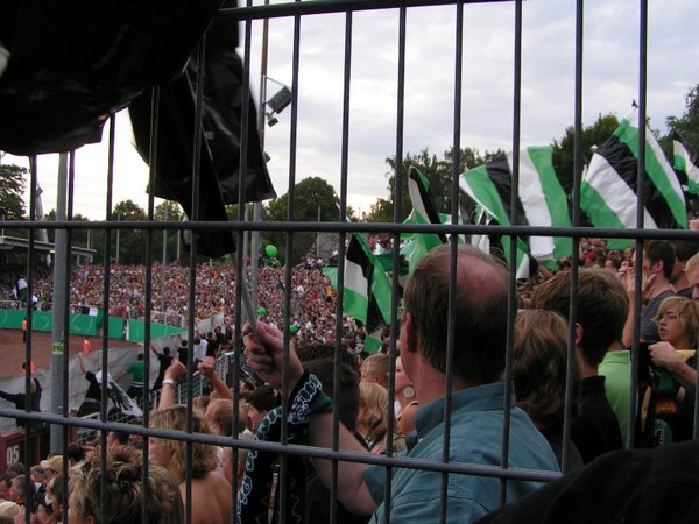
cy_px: 262
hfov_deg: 49.0
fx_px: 767
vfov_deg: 37.7
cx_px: 350
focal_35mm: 38
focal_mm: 5.8
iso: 50
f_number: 4.5
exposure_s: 1/125
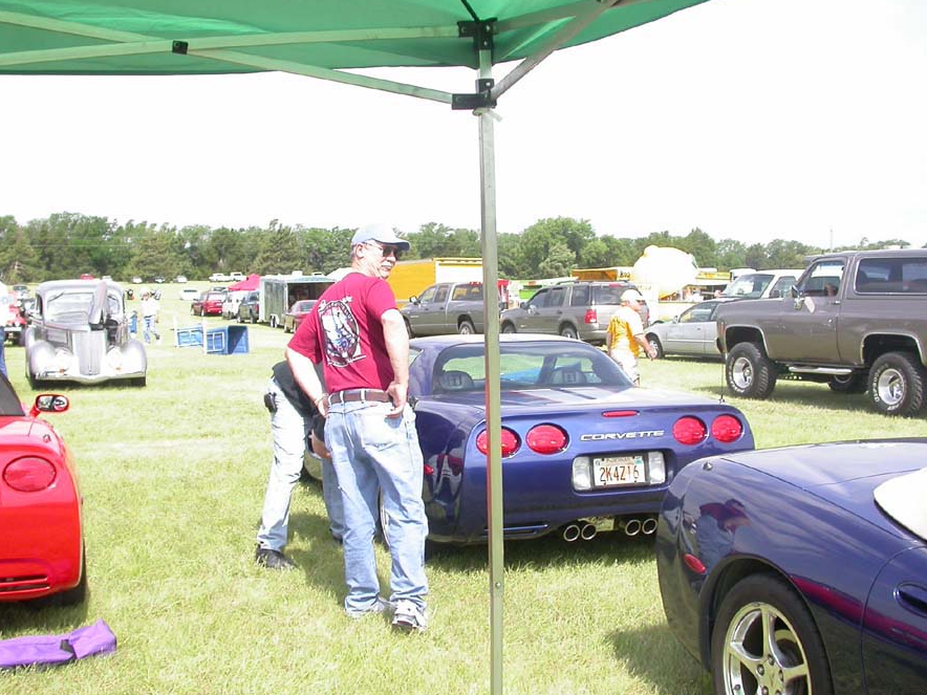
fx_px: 1178
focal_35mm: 44
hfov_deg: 42.9
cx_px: 433
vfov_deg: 32.8
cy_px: 391
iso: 100
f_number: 2.6
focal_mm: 7.85
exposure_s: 1/1000
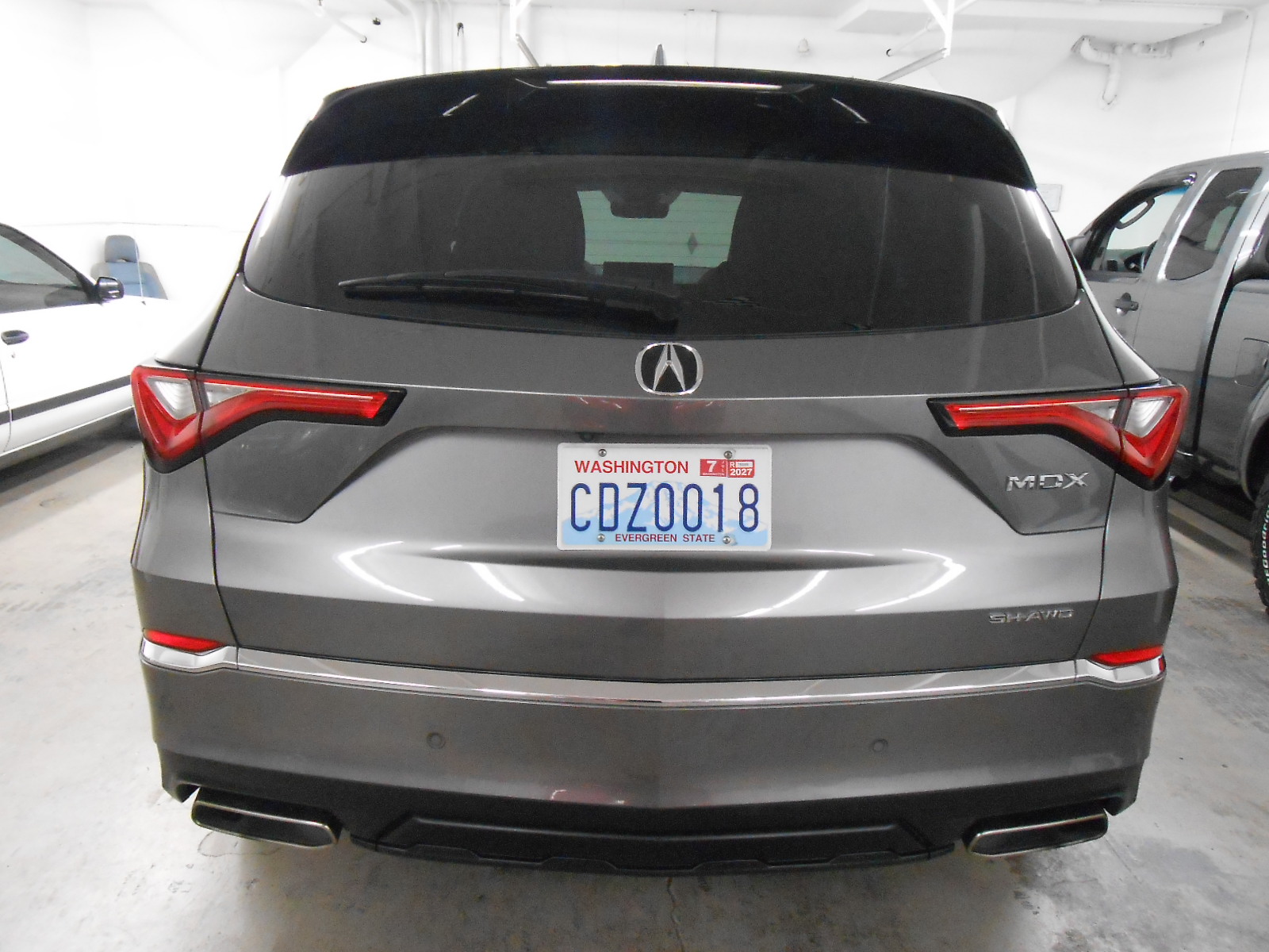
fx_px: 953
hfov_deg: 67.3
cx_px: 634
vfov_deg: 53.1
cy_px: 476
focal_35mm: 26
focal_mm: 4.6
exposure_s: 1/20
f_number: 3.5
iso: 800
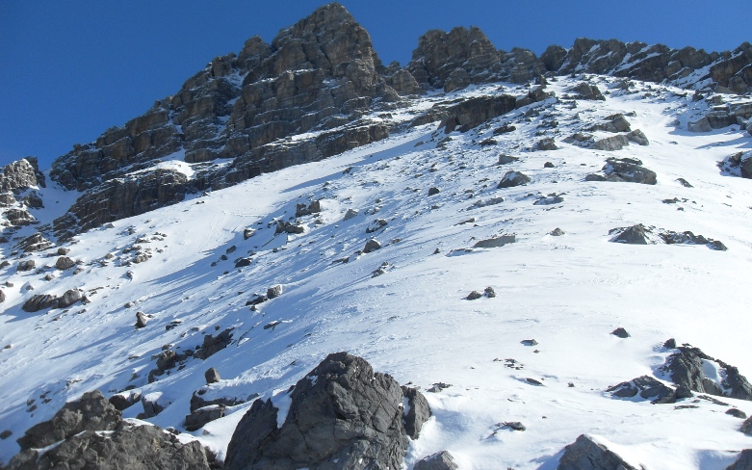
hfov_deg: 51.5
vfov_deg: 33.5
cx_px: 380
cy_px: 198
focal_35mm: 38
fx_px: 779
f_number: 7
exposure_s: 1/350
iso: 80
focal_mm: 6.3
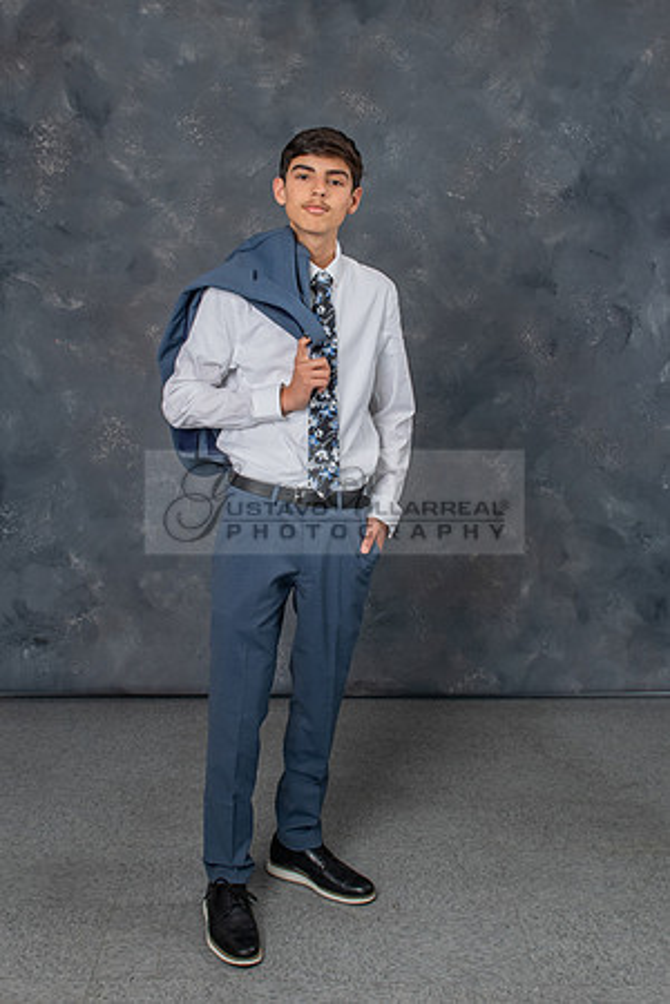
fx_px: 1248
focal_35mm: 45
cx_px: 323
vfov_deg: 43.6
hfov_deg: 30.0
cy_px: 392
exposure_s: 1/160
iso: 200
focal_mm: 24
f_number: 5.6
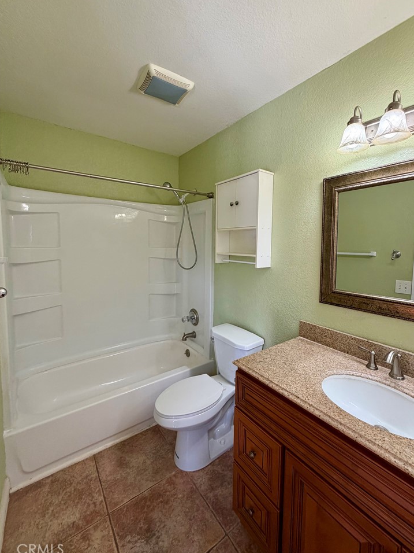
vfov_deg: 98.1
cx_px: 219
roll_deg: -1.1
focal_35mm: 15
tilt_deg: -4.2
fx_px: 239
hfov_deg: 81.7
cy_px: 261
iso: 200
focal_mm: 2.22
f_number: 2.2
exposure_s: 1/120
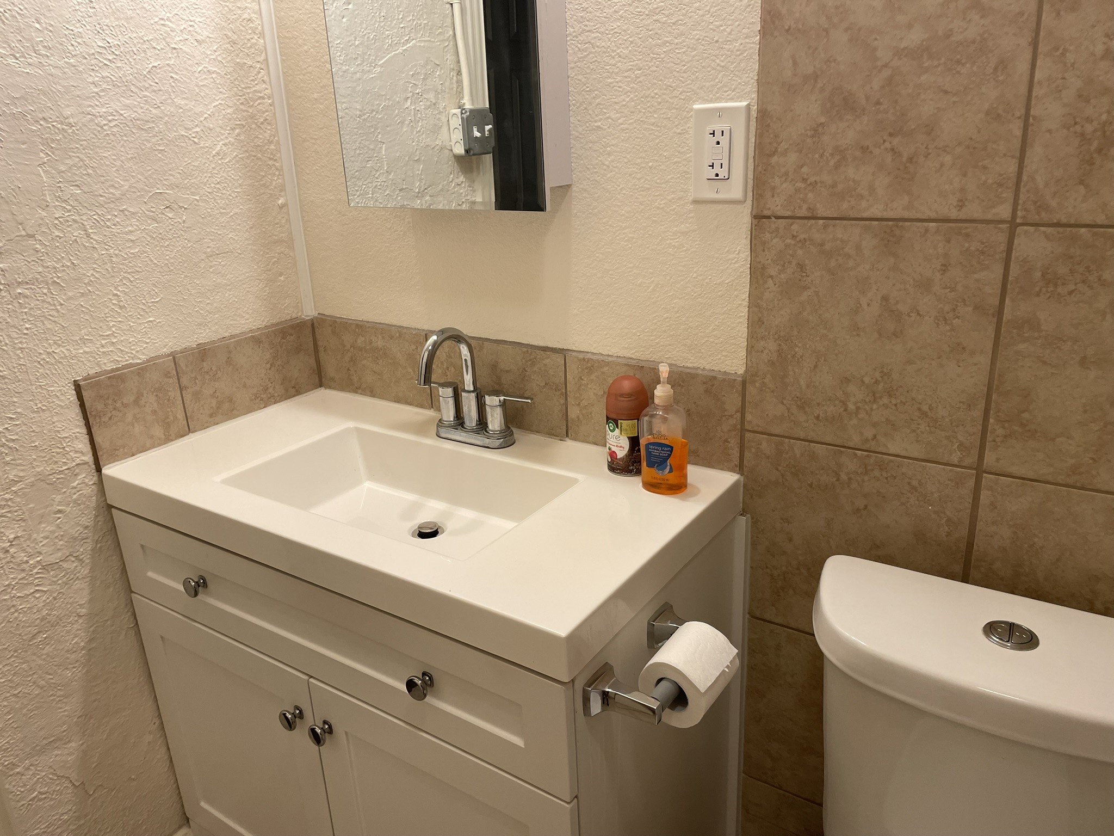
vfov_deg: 53.1
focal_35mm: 26
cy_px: 418
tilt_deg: -19.8
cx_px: 557
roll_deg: +3.5
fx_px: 837
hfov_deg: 67.3
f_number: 1.6
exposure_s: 1/120
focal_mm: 4.2
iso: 80
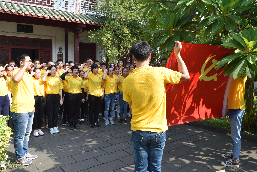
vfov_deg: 43.6
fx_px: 214
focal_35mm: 30
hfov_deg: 61.9
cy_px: 86
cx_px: 128
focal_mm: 20
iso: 220
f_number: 8
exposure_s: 1/250
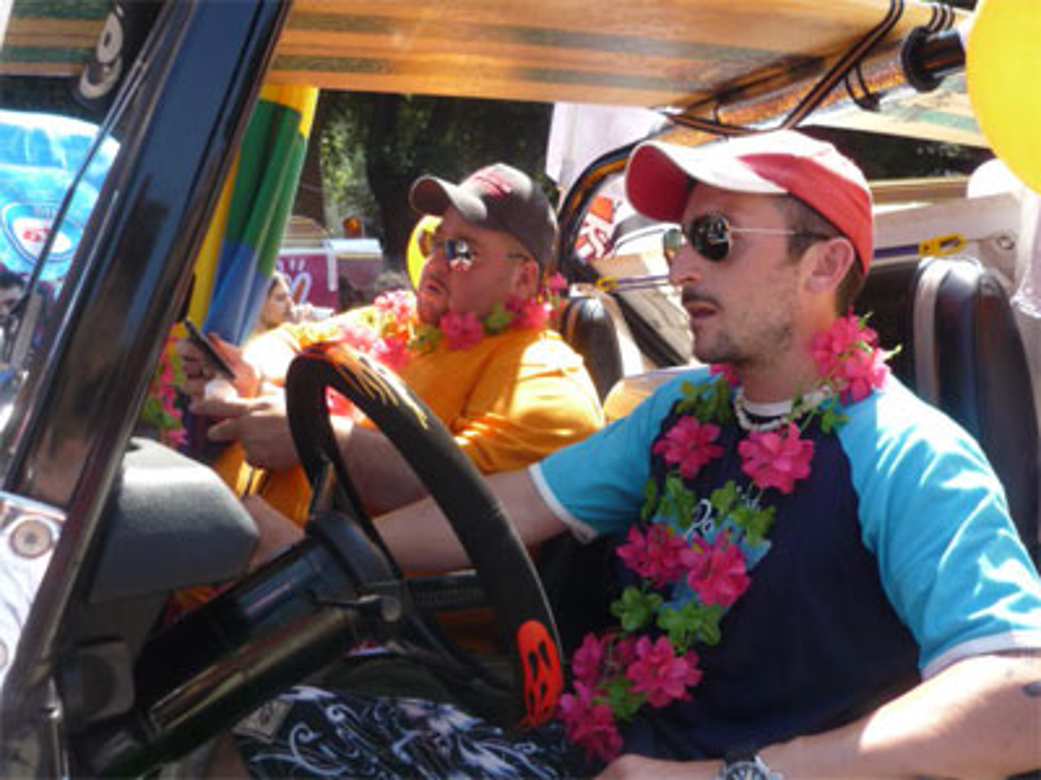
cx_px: 520
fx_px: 992
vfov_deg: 42.9
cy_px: 390
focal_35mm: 33
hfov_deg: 55.4
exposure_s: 1/320
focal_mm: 5.5
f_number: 2.8
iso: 100
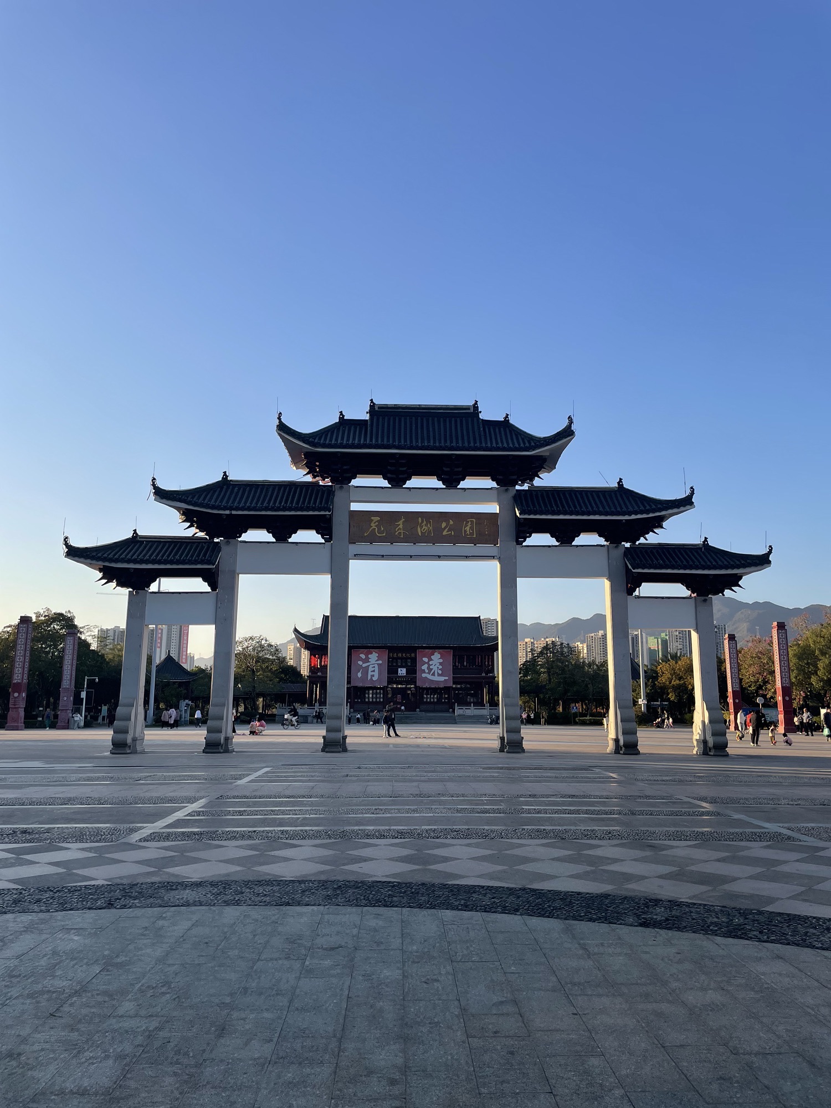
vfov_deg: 67.3
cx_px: 416
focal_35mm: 26
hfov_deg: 53.1
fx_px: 832
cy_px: 554
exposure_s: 1/2257
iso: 32
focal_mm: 4.2
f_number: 1.6
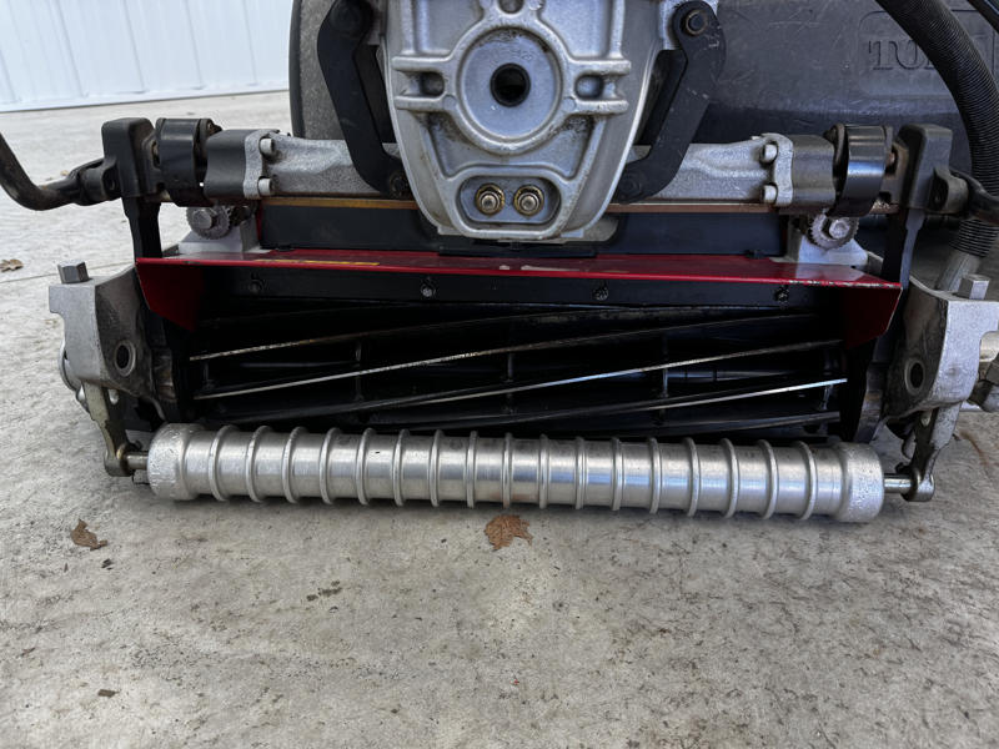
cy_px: 374
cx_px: 500
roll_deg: +0.0
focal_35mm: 24
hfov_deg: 71.6
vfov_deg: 56.8
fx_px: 693
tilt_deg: -28.8
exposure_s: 1/120
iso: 125
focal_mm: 6.76
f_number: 1.78
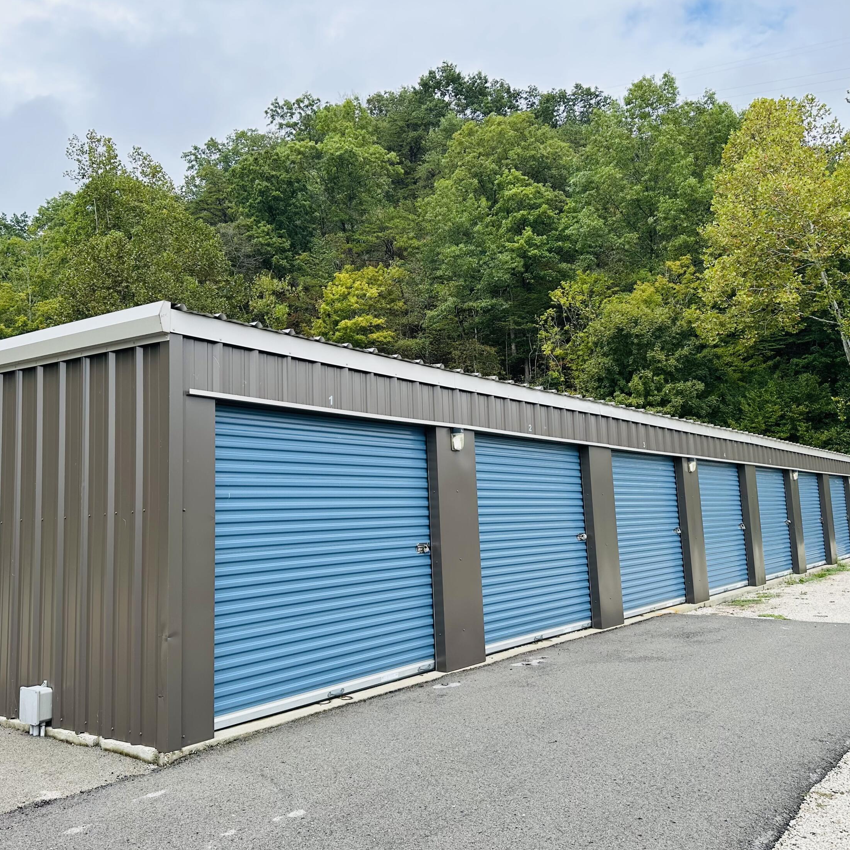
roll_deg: +2.5
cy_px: 422
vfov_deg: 55.6
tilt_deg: +5.7
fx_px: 806
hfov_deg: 55.6
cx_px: 413
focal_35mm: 29
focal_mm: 6.86
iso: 80
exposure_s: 1/1639
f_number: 1.78
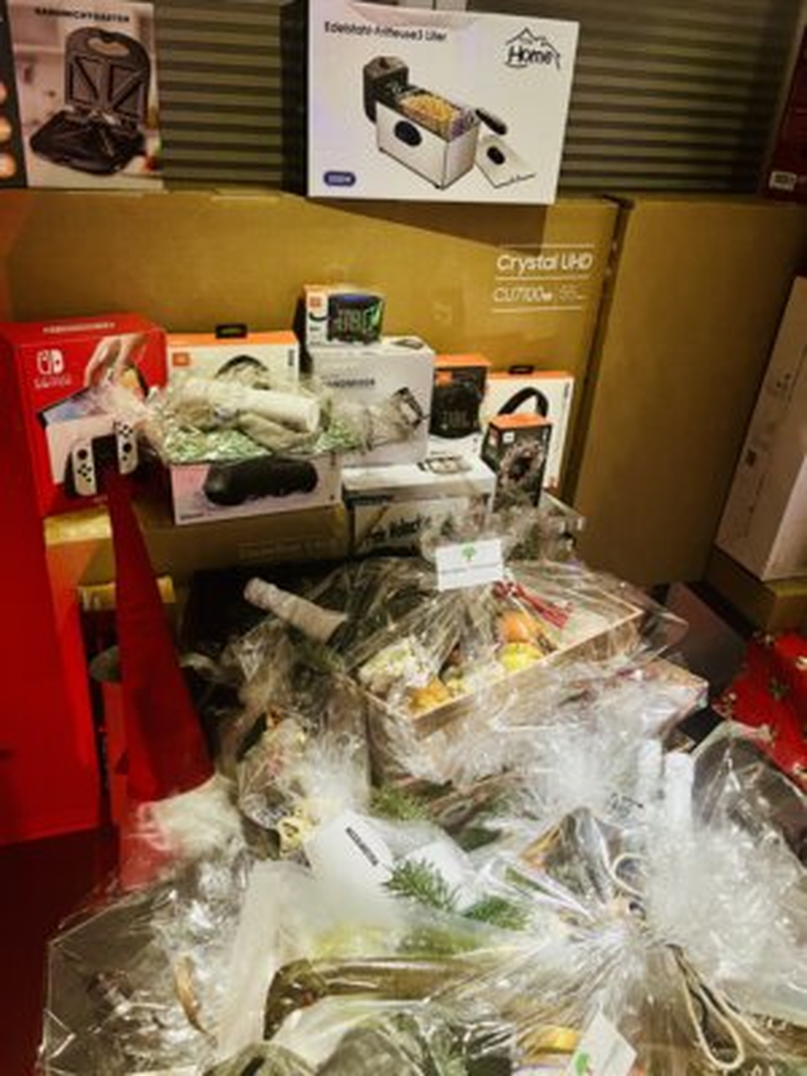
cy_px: 538
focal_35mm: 26
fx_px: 808
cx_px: 404
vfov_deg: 67.3
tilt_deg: -30.2
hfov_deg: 53.1
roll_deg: -4.5
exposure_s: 1/33
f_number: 1.6
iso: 500
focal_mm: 5.1
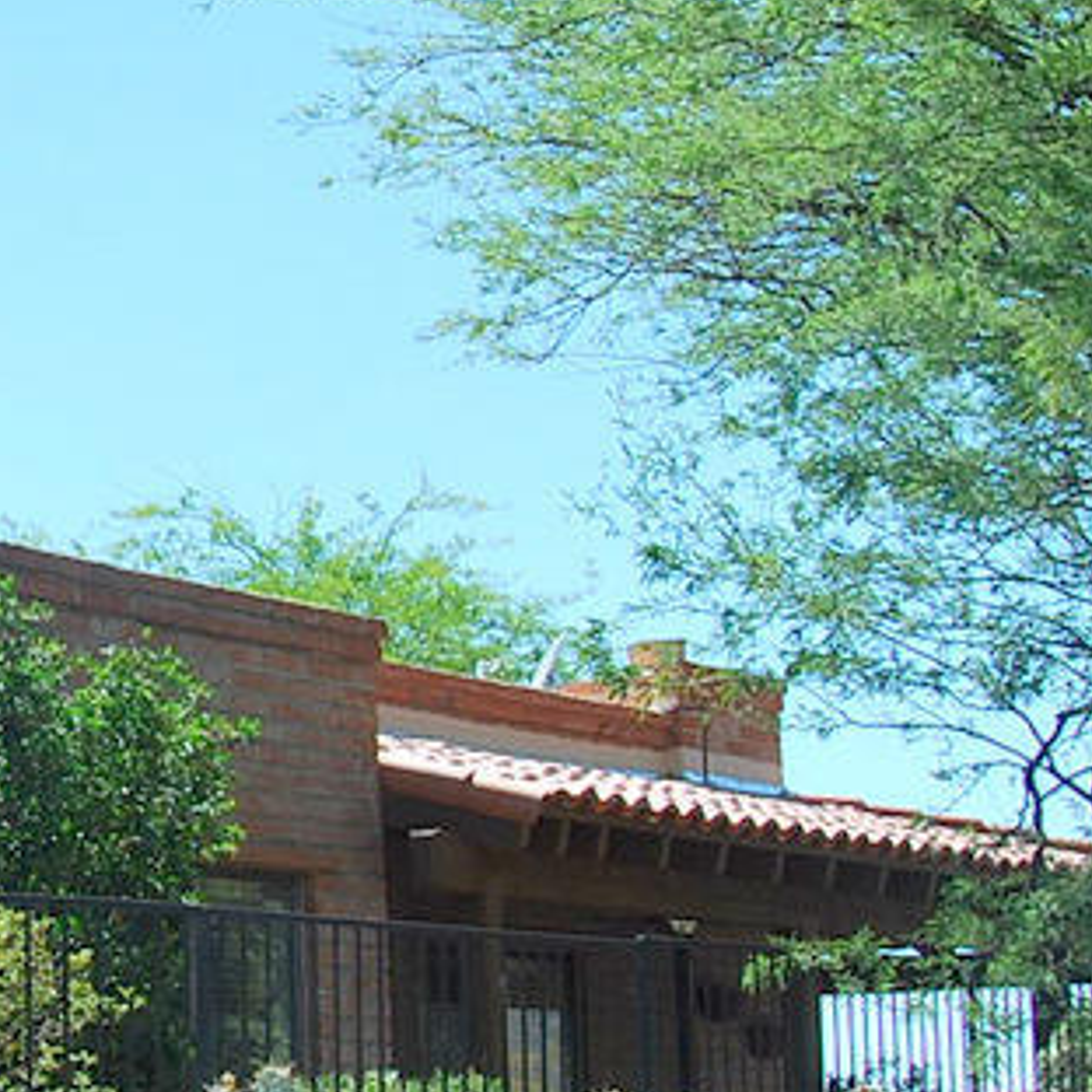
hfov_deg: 14.1
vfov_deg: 14.8
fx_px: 4211
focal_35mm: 118
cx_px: -354
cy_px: 602
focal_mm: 24
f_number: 7.1
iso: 100
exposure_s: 1/200
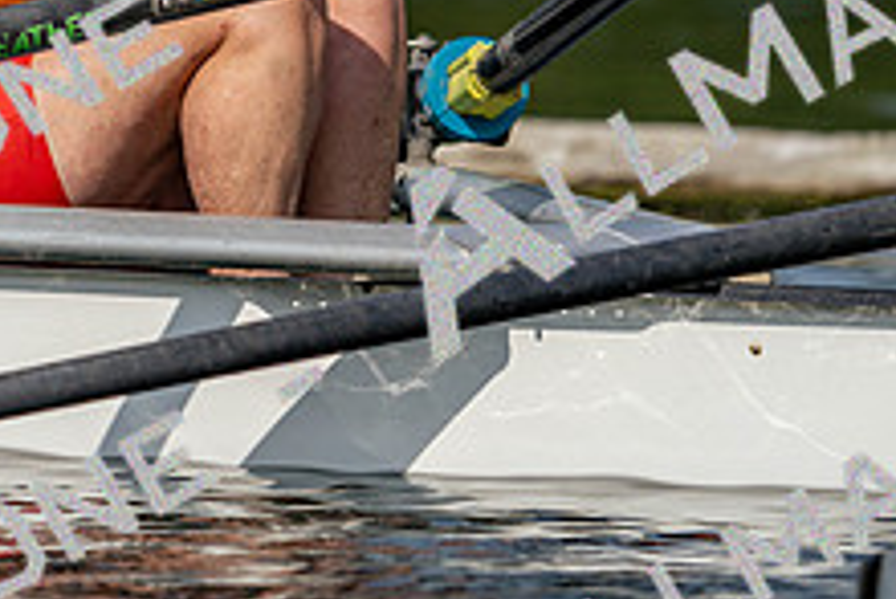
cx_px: 61
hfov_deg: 2.1
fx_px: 24556
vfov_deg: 1.4
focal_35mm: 986
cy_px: -26
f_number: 6.3
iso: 125
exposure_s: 1/1600
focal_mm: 374
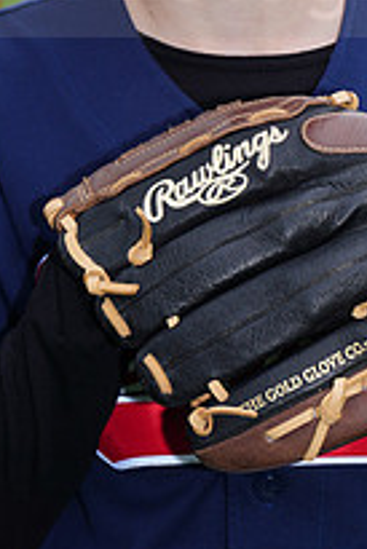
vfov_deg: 3.6
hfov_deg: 2.4
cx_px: 250
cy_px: -48
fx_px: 8655
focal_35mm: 567
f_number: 9
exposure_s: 1/250
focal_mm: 200
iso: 200
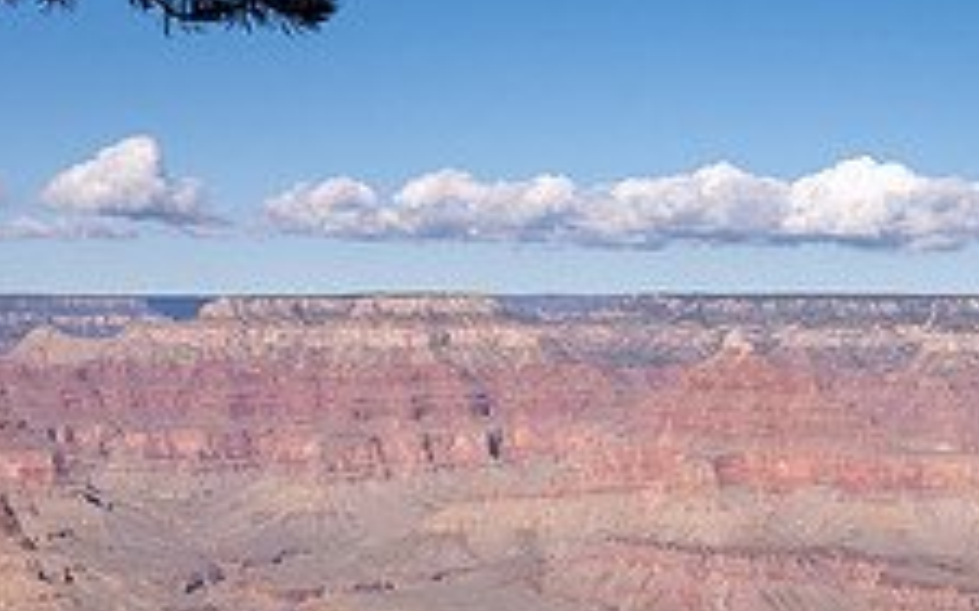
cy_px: 728
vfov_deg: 17.1
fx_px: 1947
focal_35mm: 73
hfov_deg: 27.8
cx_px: 748
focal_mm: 27.5
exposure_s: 1/2000
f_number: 8
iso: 400
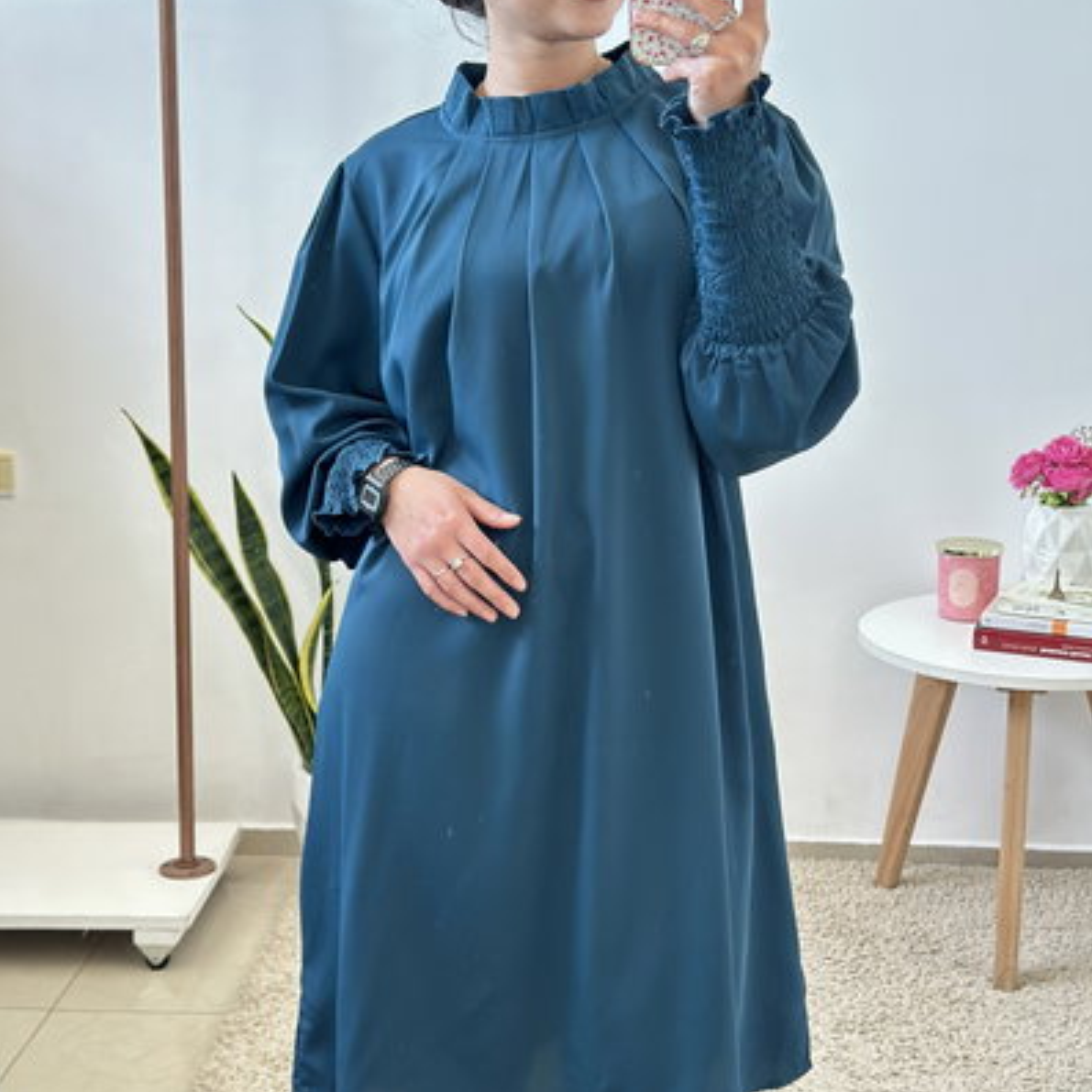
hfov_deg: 30.0
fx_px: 2034
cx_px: 545
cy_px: 455
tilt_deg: -20.1
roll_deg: +0.3
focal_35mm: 57
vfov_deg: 30.0
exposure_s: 1/60
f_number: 1.78
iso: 320
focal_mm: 6.86
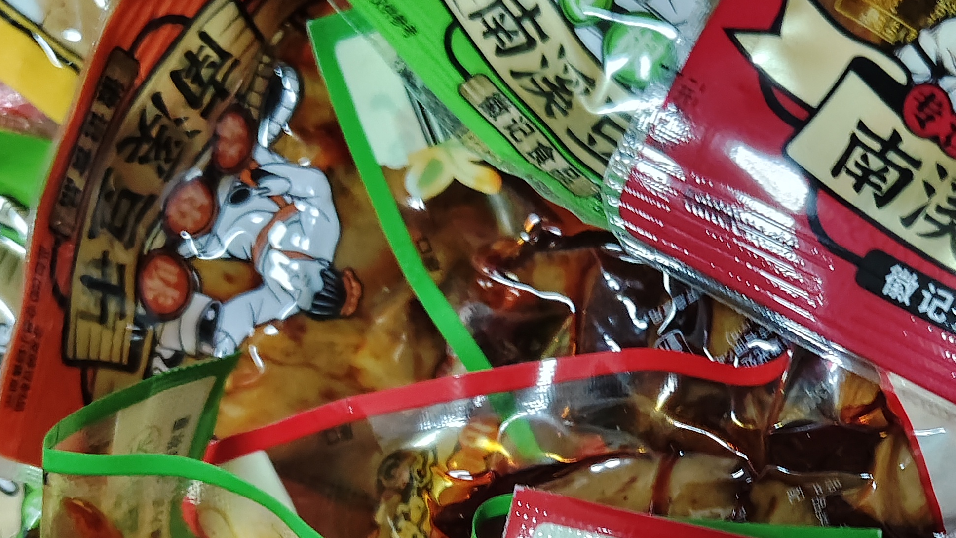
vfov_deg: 21.8
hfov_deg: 38.4
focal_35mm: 53
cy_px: 532
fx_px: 1343
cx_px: 687
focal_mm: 5.56
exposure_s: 1/33.3
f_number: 1.88
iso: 2041
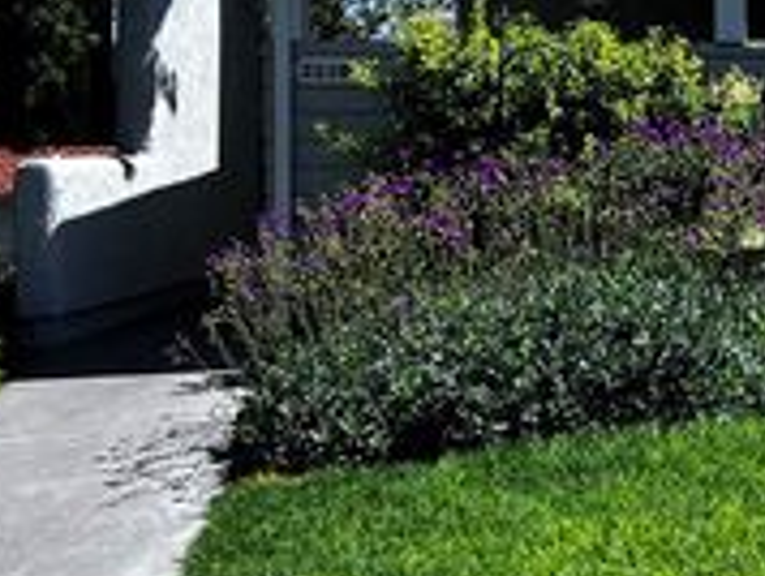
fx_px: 1615
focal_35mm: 73
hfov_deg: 24.6
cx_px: 868
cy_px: 140
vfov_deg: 20.1
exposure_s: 1/3077
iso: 50
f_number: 1.5
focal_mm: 5.7
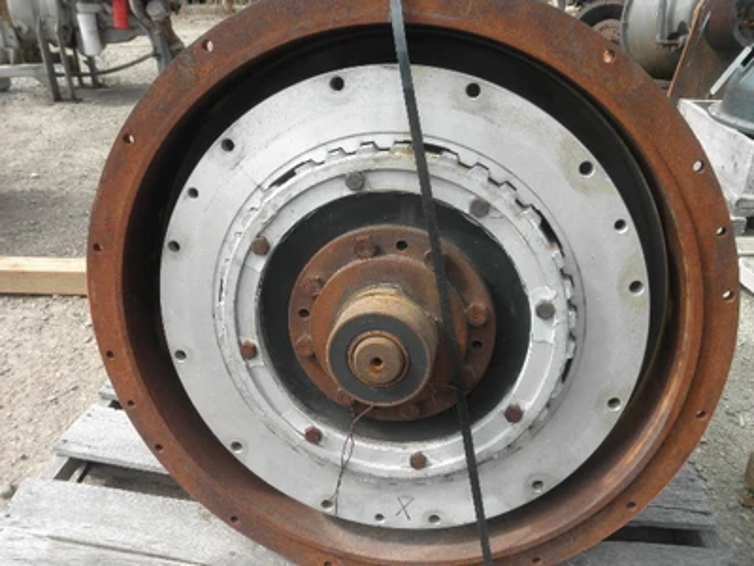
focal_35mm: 28
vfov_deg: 49.7
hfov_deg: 63.4
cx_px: 377
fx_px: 610
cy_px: 283
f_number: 3
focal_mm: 5
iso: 64
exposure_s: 1/320
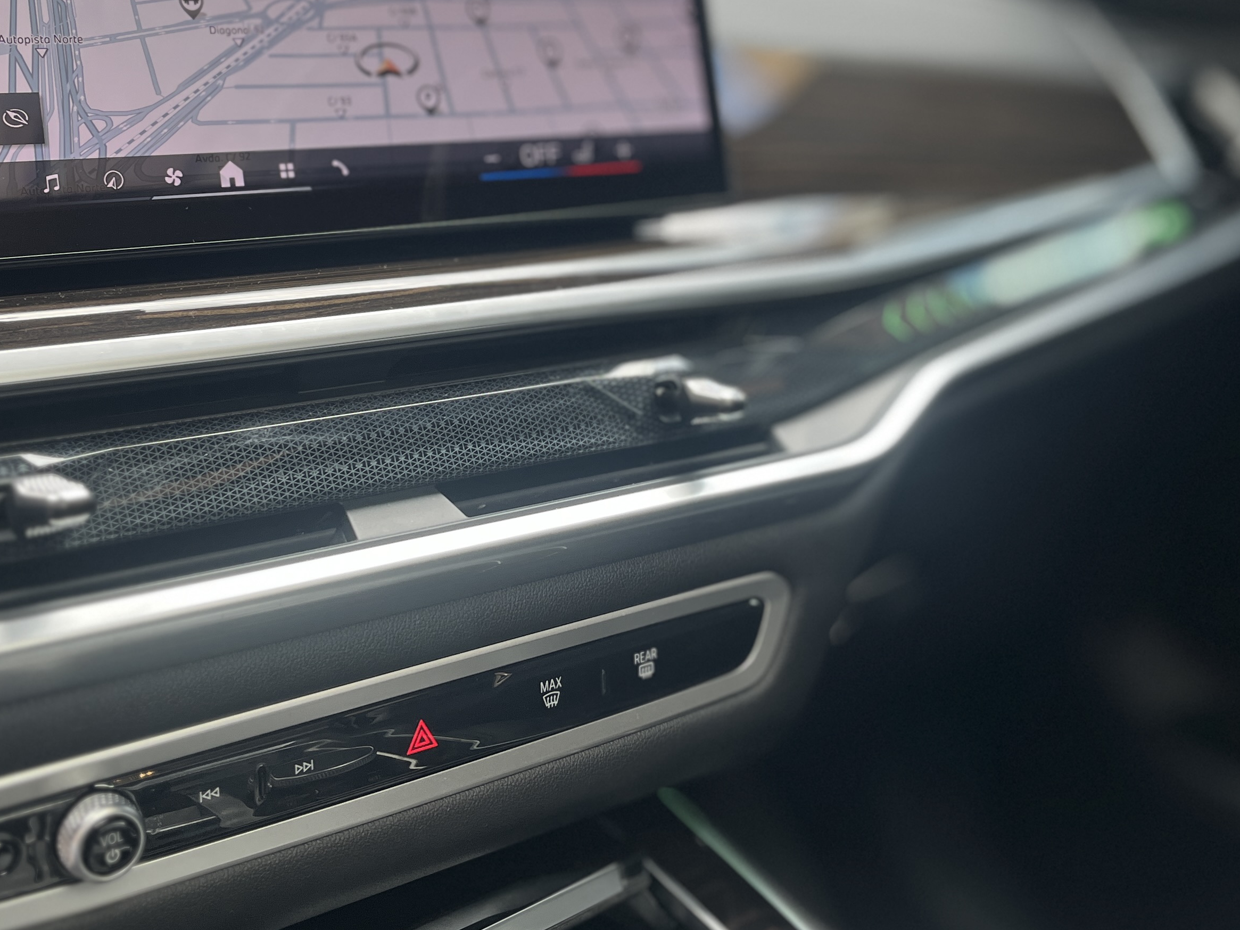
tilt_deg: -6.5
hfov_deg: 42.1
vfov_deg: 31.7
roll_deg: -1.6
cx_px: 583
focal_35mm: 45
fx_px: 1612
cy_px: 249
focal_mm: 5.1
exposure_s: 1/81
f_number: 1.6
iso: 50
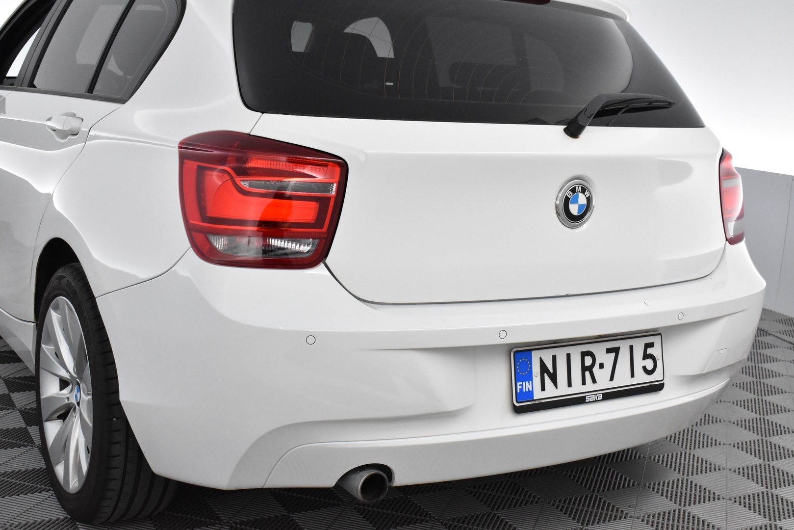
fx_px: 1059
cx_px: 397
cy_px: 265
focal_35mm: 48
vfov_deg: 28.1
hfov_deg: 41.1
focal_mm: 32
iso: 3200
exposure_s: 1/125
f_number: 5.6
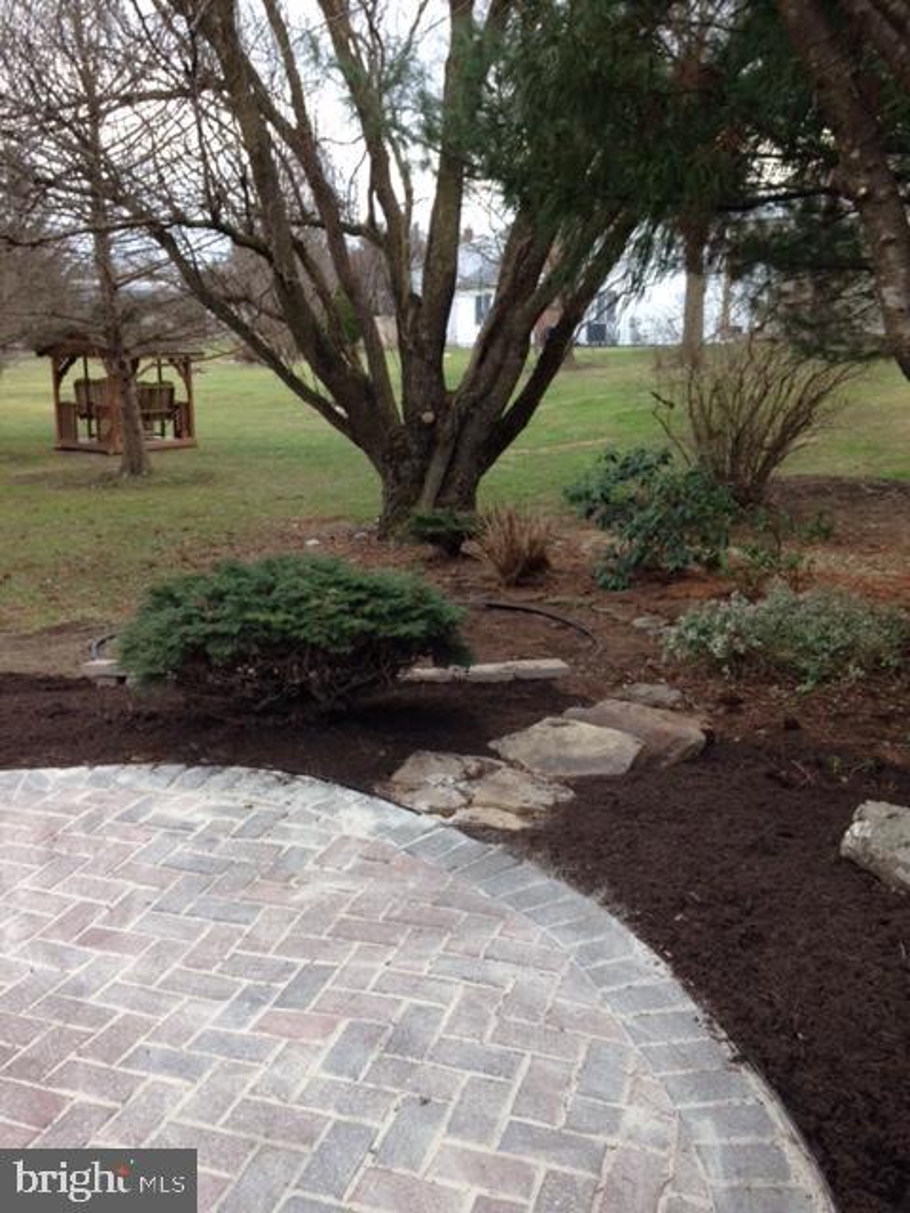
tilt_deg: -17.1
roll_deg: -0.3
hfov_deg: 42.9
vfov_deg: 55.4
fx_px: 1157
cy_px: 606
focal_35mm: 33
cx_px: 455
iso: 50
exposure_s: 1/180
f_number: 2.4
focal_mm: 4.12
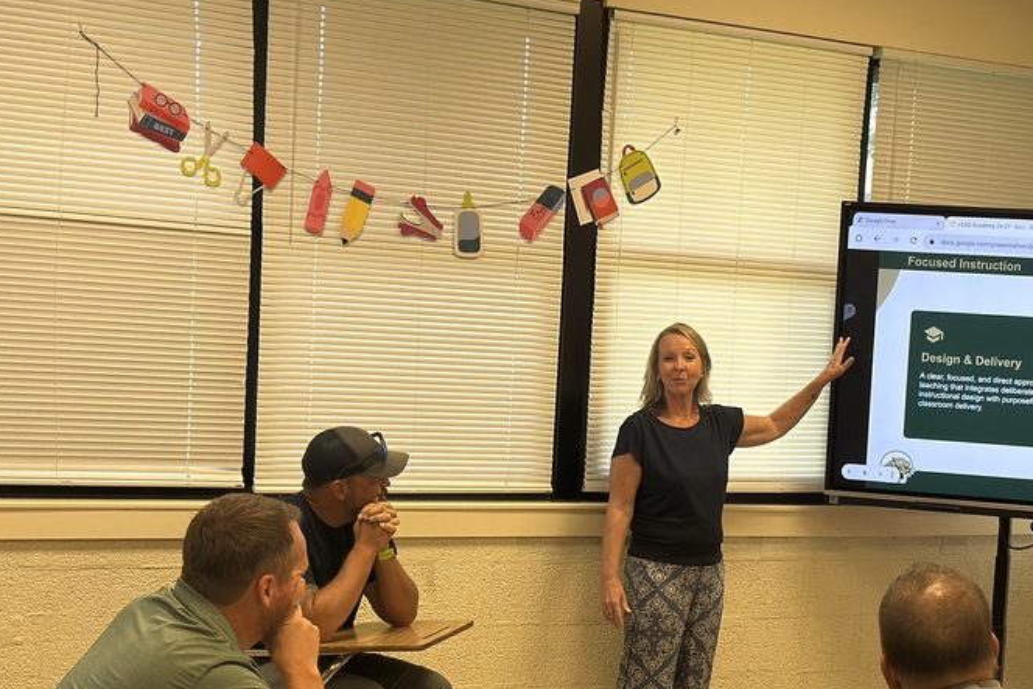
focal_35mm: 77
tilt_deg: -5.4
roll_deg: -3.8
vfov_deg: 17.6
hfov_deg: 26.1
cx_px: 736
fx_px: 2210
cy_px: 540
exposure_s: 1/60
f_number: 1.78
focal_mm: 6.86
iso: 80
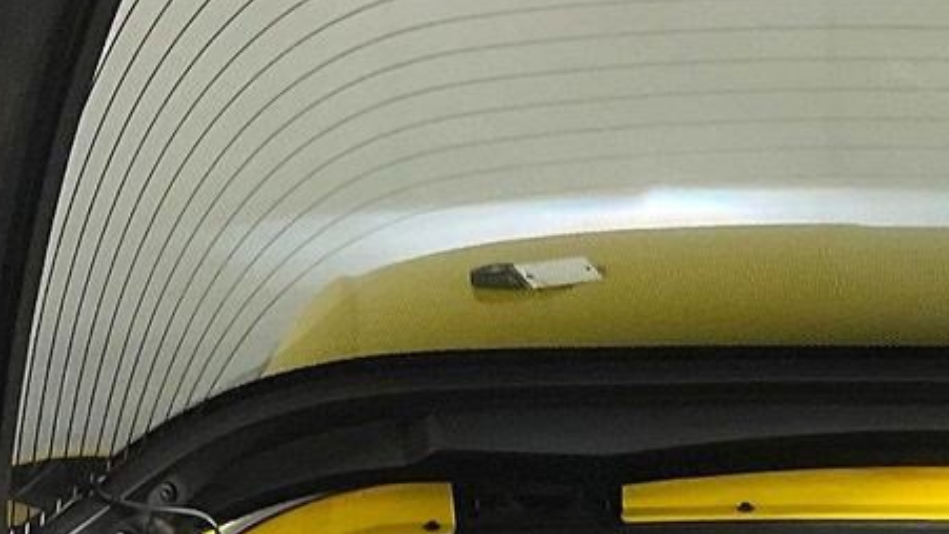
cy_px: 1139
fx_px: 2819
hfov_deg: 18.5
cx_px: 985
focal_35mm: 112
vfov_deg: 9.9
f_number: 1.8
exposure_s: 1/60
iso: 40
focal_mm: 3
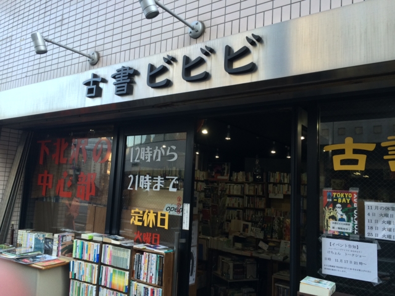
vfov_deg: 46.8
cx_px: 198
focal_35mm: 30
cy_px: 148
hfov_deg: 60.0
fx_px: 342
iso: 64
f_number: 2.2
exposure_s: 1/120
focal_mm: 4.12
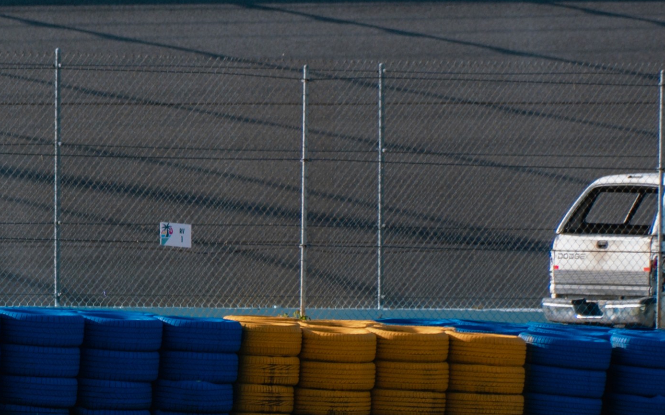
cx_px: -246
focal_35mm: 1054
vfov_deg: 1.2
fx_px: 19103
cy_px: 338
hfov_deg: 2.0
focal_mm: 240
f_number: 9
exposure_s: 1/500
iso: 100
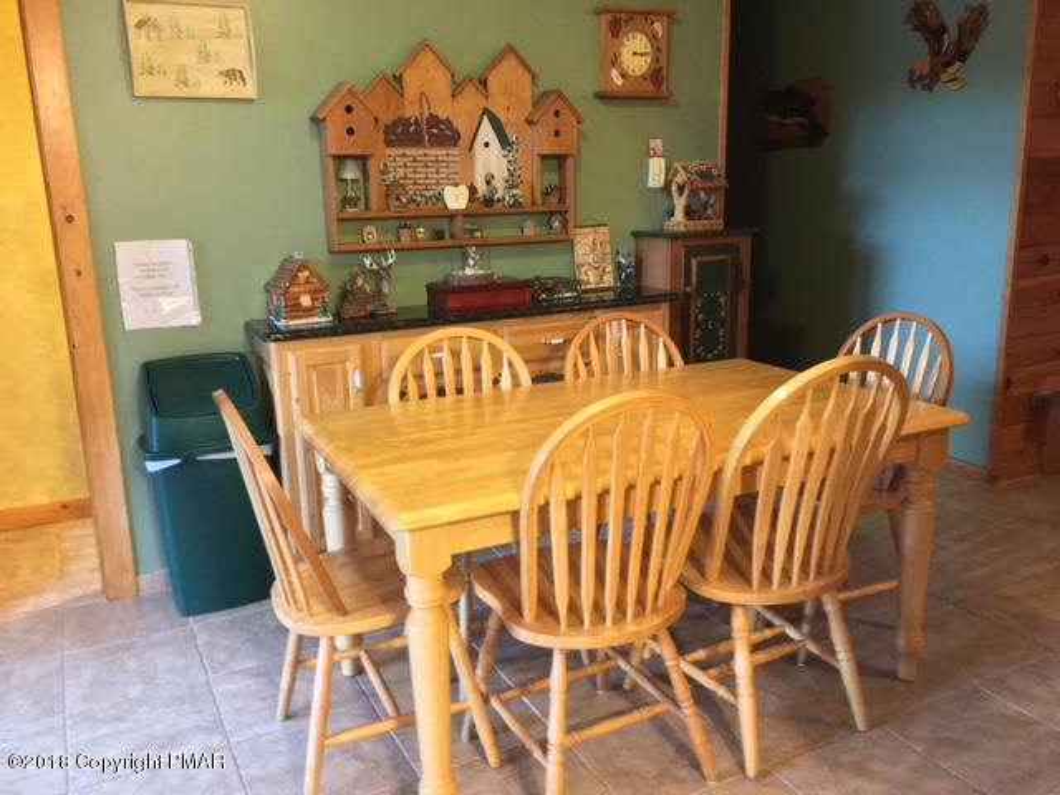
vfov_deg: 48.2
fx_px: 888
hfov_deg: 61.7
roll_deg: +2.5
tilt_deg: -13.3
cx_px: 530
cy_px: 398
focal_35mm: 29
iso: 320
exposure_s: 1/15
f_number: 2.2
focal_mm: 4.15
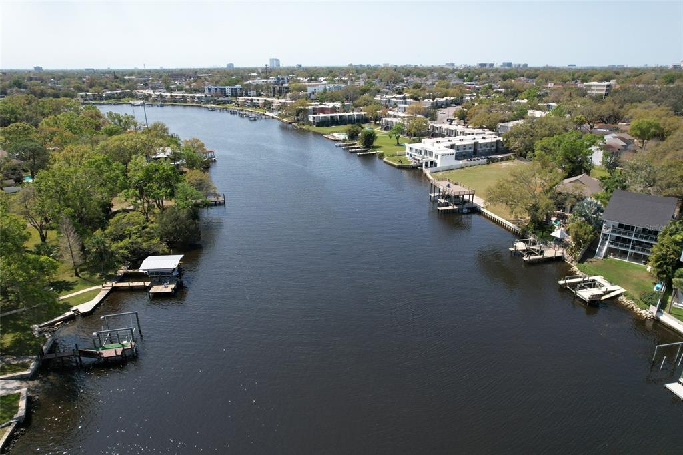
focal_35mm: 22
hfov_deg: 78.6
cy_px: 228
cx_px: 342
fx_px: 417
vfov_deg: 57.2
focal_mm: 8.38
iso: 110
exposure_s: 1/1500
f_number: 2.8
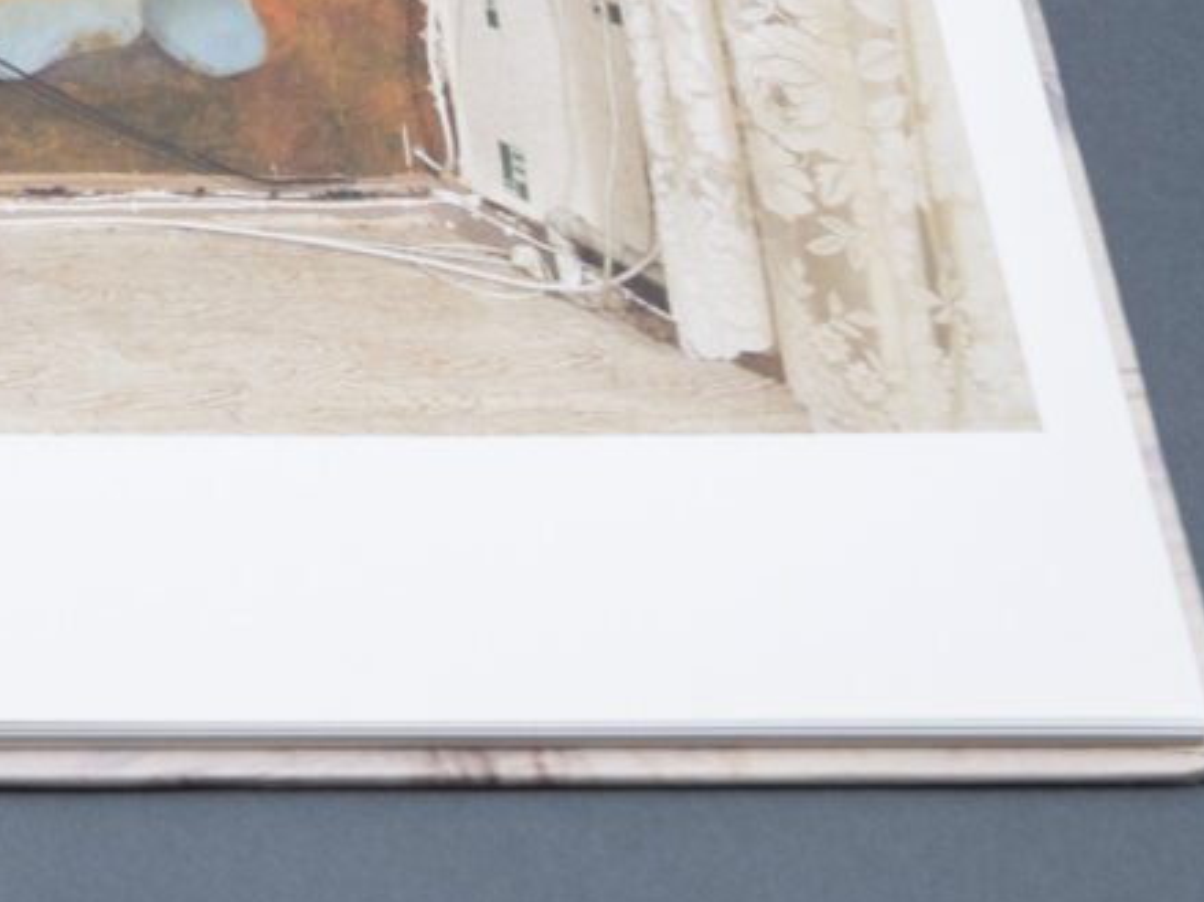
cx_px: -1591
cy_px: -473
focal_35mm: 185
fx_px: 6433
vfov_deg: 7.9
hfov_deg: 9.6
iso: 200
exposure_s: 1/125
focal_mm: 22
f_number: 8
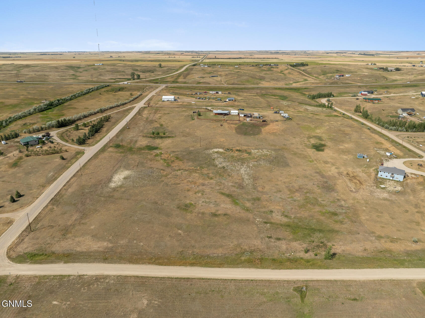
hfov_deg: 71.6
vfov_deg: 56.8
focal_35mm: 24
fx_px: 295
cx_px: 212
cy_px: 159
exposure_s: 1/1000
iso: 100
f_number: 6.3
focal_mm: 12.29
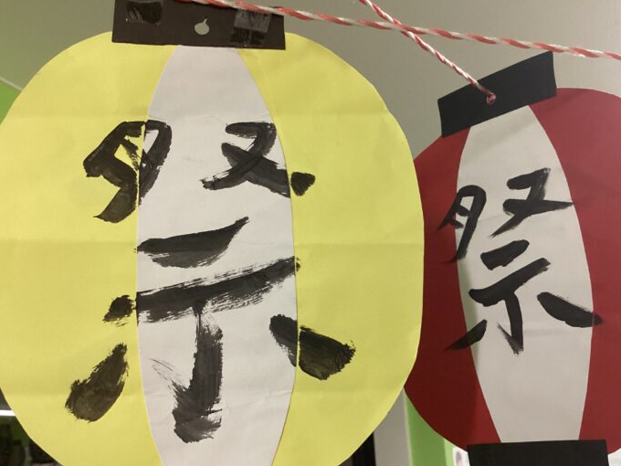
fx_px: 628
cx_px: 335
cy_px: 255
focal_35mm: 35
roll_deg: +4.4
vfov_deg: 40.7
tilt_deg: +16.9
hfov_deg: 52.6
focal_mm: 3.3
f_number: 2.4
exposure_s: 1/50
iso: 250
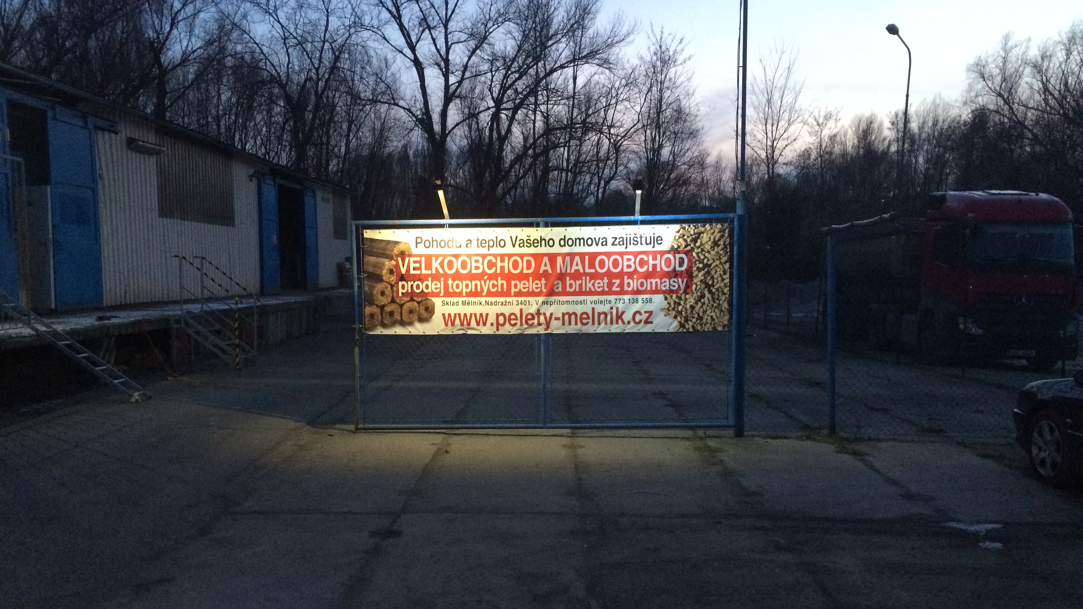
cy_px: 337
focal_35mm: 32
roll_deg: +0.5
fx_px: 919
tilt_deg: -5.5
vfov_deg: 36.6
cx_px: 536
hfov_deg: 61.0
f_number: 2.2
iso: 320
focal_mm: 4.15
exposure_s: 1/33
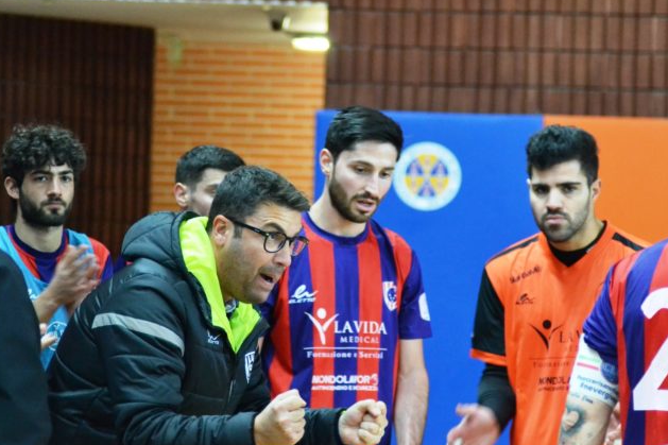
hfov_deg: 12.4
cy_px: 241
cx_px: 325
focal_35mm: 166
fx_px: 3079
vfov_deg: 8.3
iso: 3200
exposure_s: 1/100
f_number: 4
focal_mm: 100
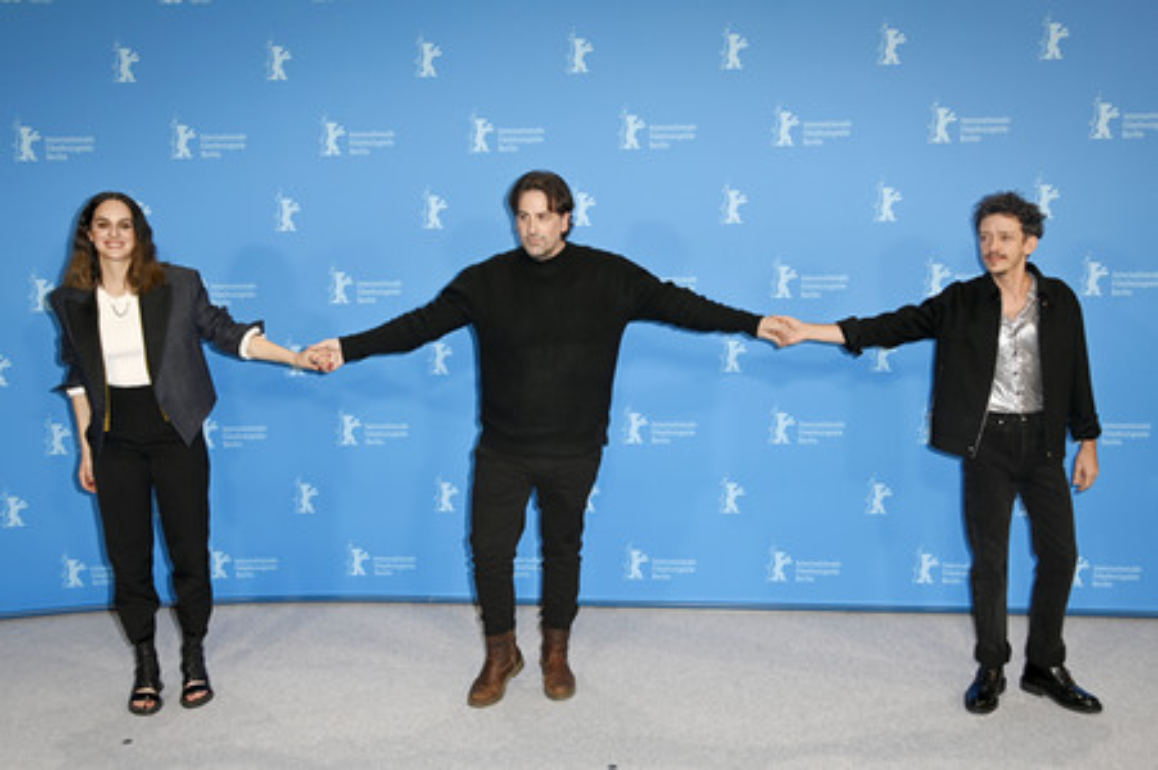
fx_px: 1093
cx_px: 579
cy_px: 385
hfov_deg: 55.8
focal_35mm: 34
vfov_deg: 38.8
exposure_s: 1/200
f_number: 5.6
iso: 800
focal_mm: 34
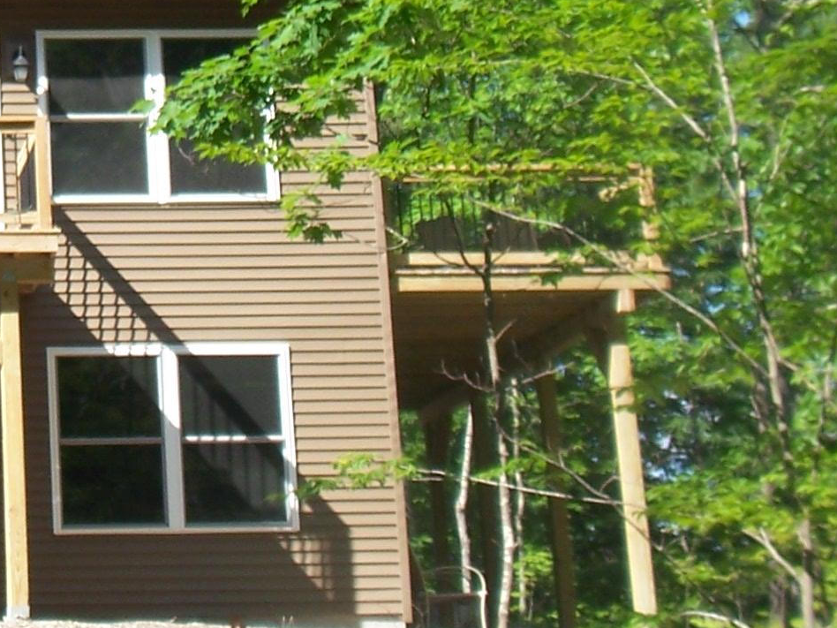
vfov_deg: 13.7
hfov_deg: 17.6
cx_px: -203
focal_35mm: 106
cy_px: -27
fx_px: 2563
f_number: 3.9
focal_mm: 6.4
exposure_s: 1/250
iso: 64
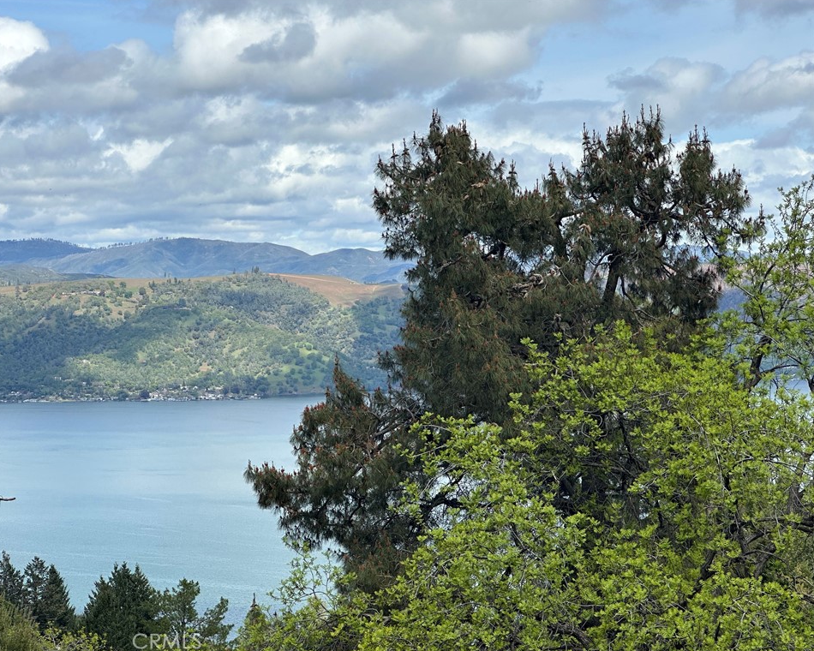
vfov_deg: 18.9
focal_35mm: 81
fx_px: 1951
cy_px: 325
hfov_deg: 23.6
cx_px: 378
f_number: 2.8
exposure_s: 1/951
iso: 32
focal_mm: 9
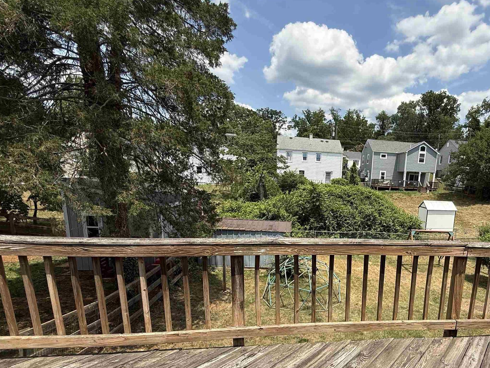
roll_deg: -3.0
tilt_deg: -11.9
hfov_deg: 75.8
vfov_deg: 62.0
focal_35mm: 21
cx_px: 337
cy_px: 244
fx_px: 297
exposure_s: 1/1339
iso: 50
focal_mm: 2.22
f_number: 2.2
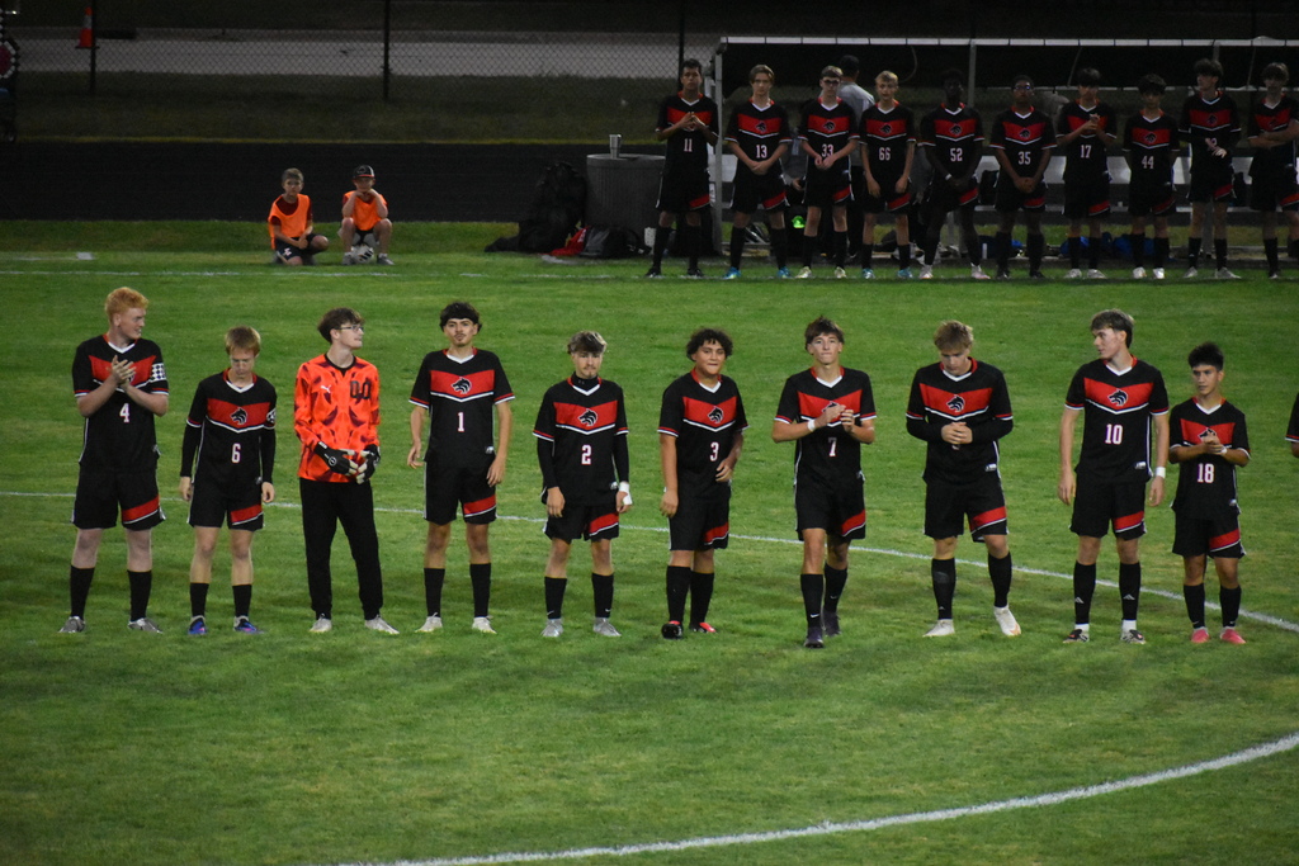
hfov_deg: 7.2
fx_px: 10284
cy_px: 433
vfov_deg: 4.8
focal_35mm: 285
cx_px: 650
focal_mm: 190
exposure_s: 1/500
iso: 8000
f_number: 5.3
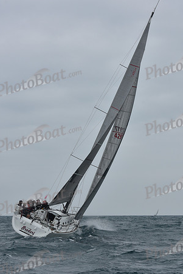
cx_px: 113
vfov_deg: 22.6
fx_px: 686
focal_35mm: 90
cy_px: 160
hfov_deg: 15.2
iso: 250
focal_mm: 70
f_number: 8
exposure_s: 1/800
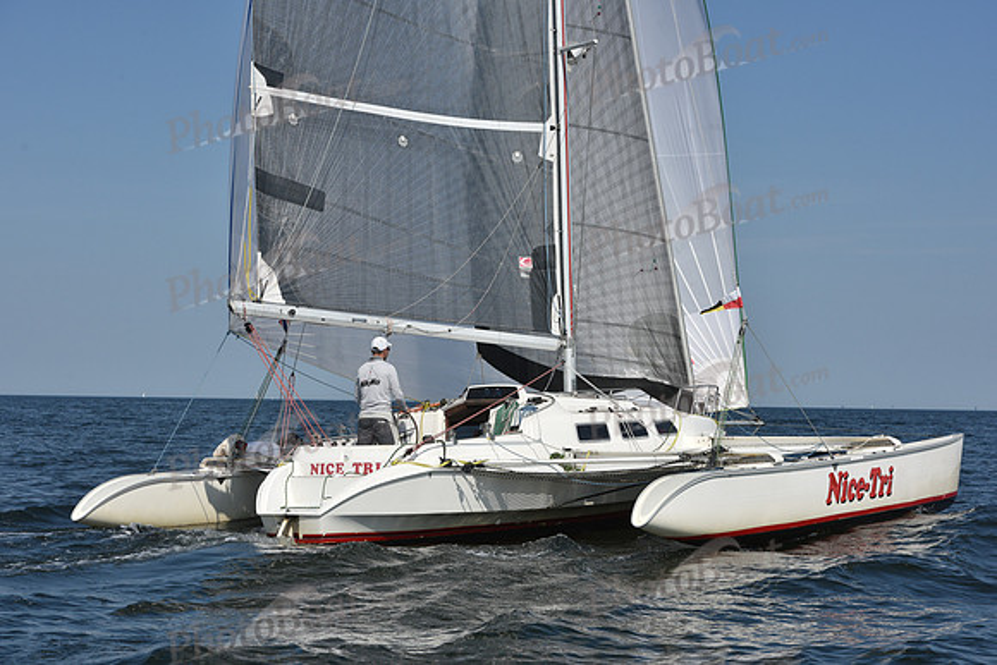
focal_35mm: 70
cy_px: 332
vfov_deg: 19.5
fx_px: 1939
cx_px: 498
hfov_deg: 28.8
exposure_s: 1/1250
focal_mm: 70
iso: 250
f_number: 10
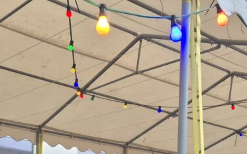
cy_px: 215
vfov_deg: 17.8
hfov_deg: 30.6
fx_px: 451
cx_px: 110
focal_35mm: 67
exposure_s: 1/180
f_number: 1.8
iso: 40
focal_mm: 5.4
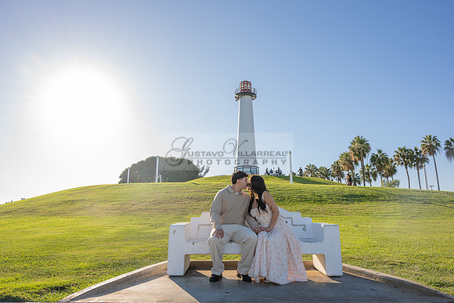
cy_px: 152
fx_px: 312
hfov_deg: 72.1
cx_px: 227
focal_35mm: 25
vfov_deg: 51.8
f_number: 9
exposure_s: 1/200
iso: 200
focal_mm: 24
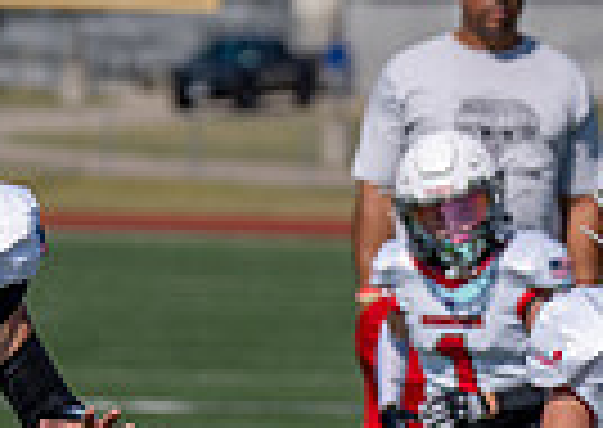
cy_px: 234
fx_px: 7773
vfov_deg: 3.2
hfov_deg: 4.4
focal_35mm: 455
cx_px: 612
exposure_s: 1/3200
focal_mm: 100
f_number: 2.8
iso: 100
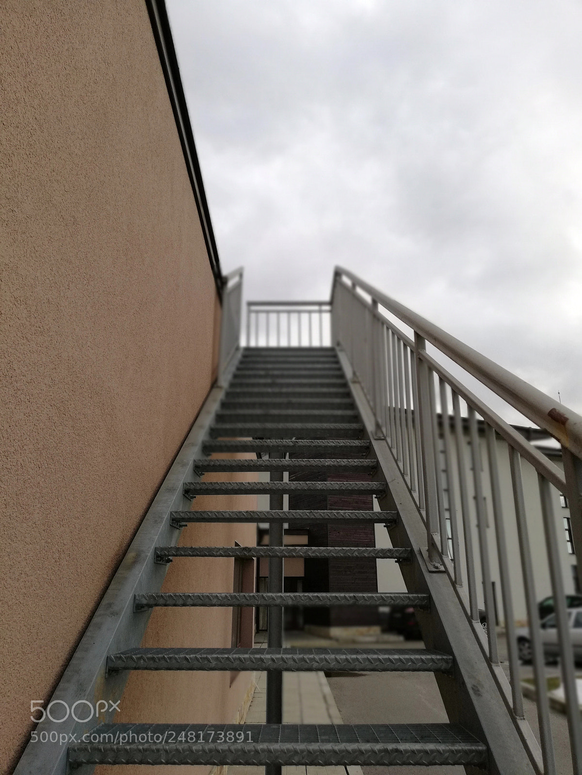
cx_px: 291
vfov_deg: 65.3
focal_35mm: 27
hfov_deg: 51.4
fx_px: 605
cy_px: 388
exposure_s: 1/254
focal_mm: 3.81
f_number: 6.3
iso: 50
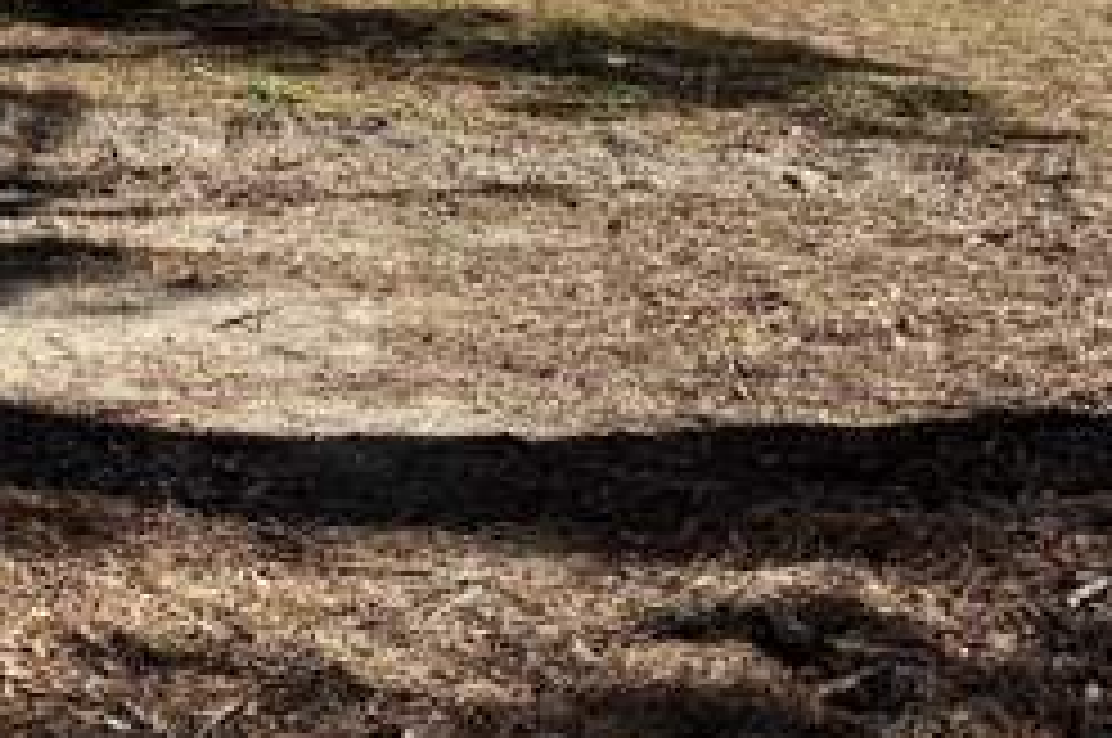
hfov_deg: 24.6
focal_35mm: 81
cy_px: -225
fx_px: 2499
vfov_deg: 15.9
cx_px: 176
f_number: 1.78
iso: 80
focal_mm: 6.76
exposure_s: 1/8130
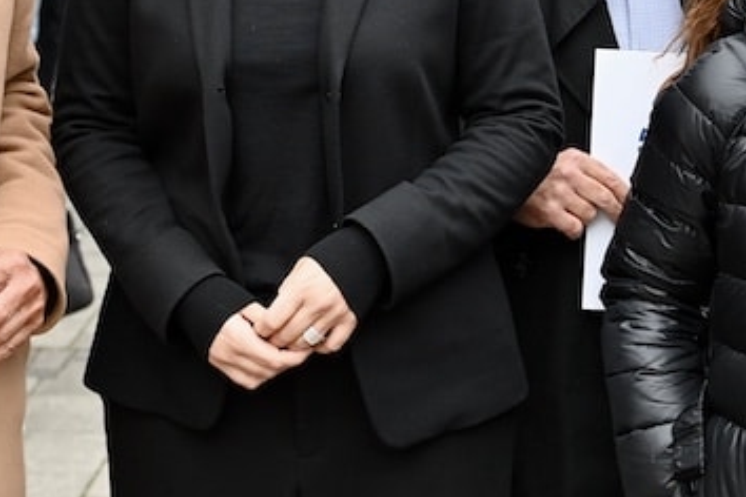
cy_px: -14
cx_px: 580
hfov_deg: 23.9
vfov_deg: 15.9
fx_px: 1741
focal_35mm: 84
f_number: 3.2
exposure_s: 1/100
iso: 280
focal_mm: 29
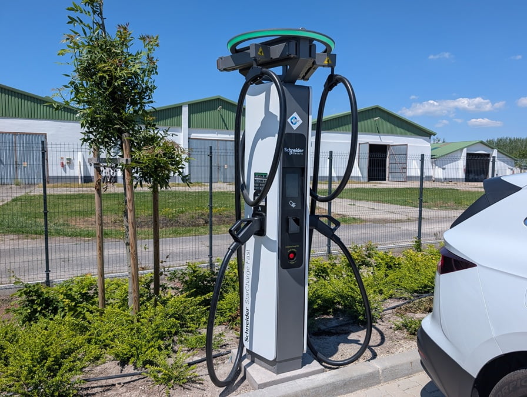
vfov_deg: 57.0
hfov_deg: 71.5
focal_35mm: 24
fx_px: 366
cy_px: 198
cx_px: 264
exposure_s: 1/2024
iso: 23
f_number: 1.68
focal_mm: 6.9
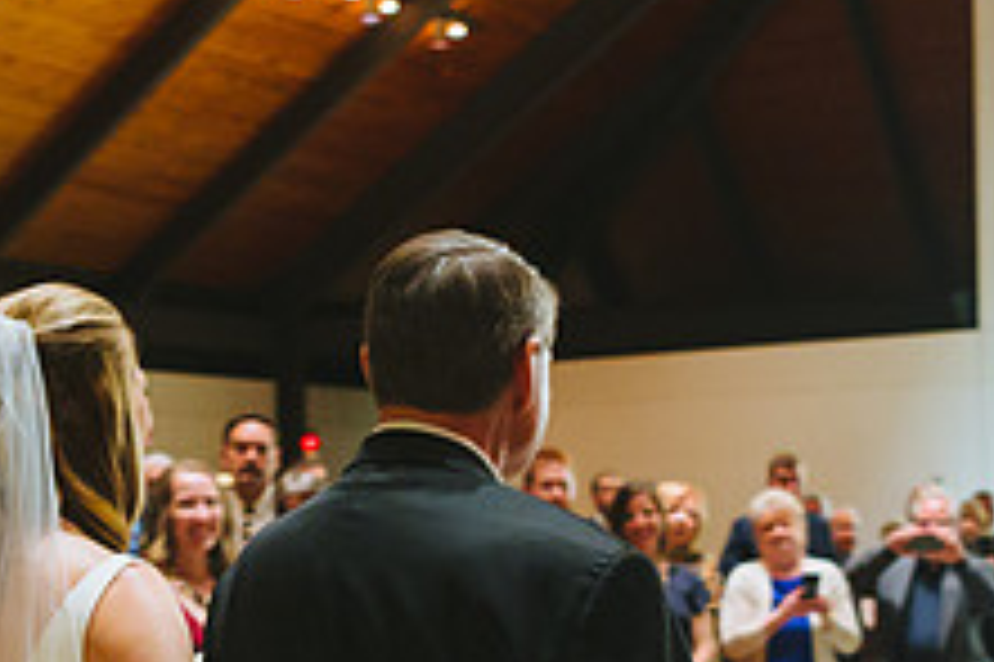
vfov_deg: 21.3
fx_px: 1738
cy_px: 513
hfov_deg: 31.9
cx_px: 450
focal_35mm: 63
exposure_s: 1/160
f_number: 2.8
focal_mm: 24
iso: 6400
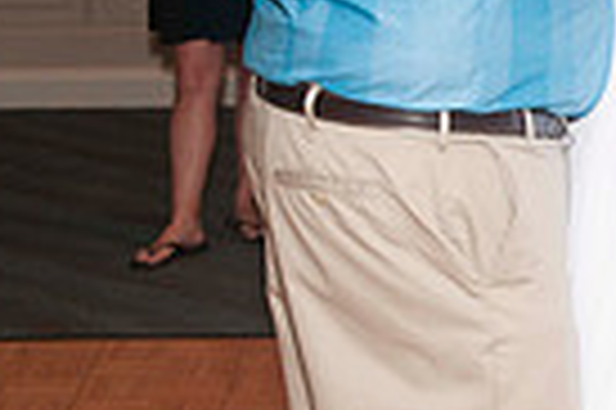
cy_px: 122
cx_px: 569
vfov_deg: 8.9
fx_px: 2615
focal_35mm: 153
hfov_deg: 13.3
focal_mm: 31
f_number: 5.6
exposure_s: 1/60
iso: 400
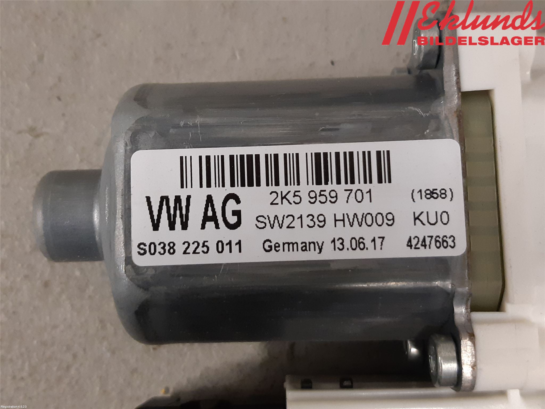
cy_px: 204
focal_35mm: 26
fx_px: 409
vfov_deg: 53.1
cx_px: 272
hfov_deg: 67.3
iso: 200
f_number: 1.7
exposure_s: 1/50
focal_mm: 3.93
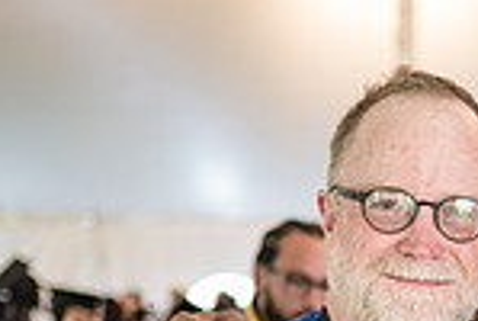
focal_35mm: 136
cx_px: 561
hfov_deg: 14.6
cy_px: 512
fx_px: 1809
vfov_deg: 9.8
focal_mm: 35
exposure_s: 1/100
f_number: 2.8
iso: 4000
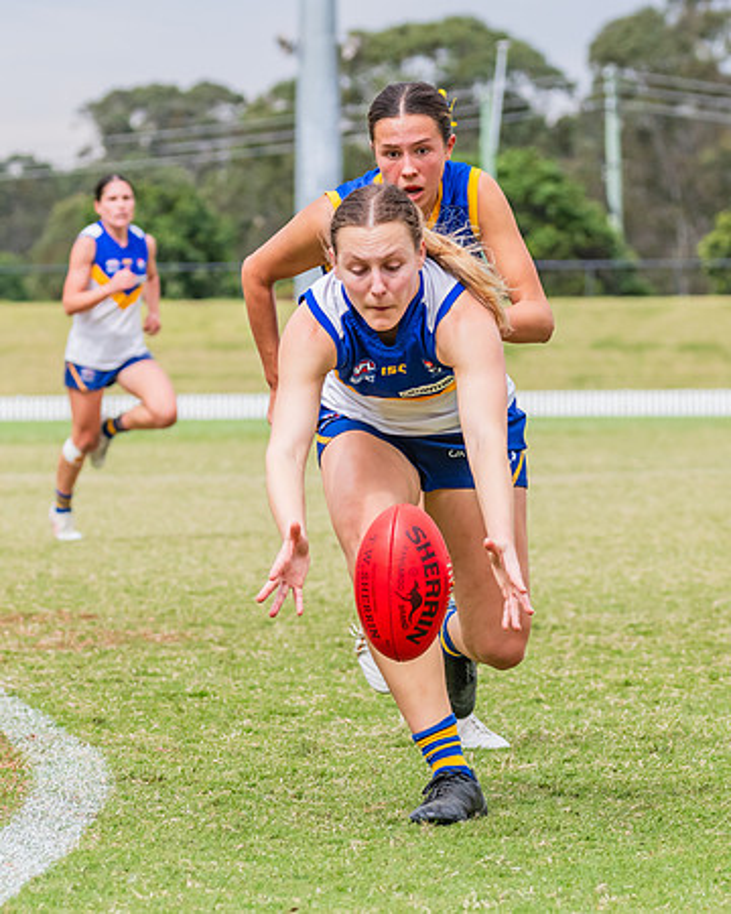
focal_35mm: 279
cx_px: 385
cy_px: 447
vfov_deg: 6.9
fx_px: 7553
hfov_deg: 5.5
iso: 800
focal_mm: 170
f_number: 9
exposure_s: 1/1250
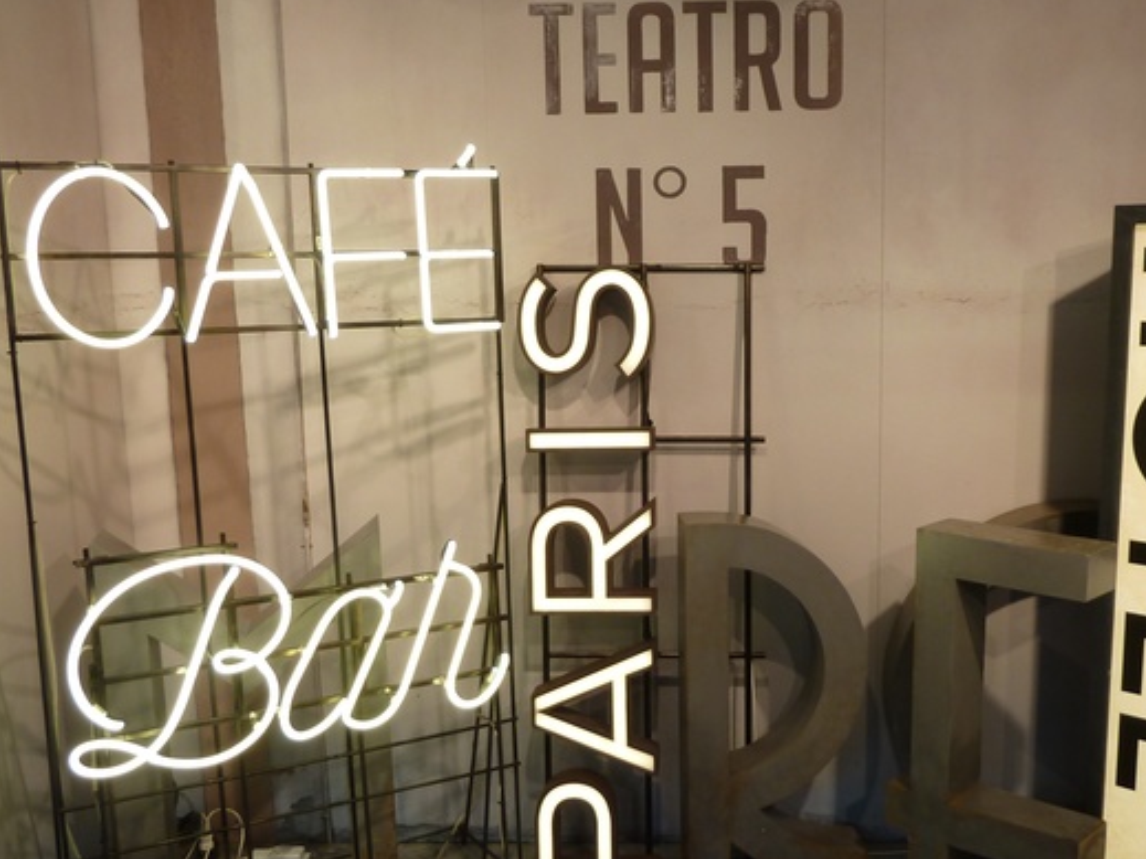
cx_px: 691
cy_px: 490
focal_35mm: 37
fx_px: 1225
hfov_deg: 49.8
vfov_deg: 38.6
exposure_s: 1/40
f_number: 3.3
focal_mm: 4.1
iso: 80
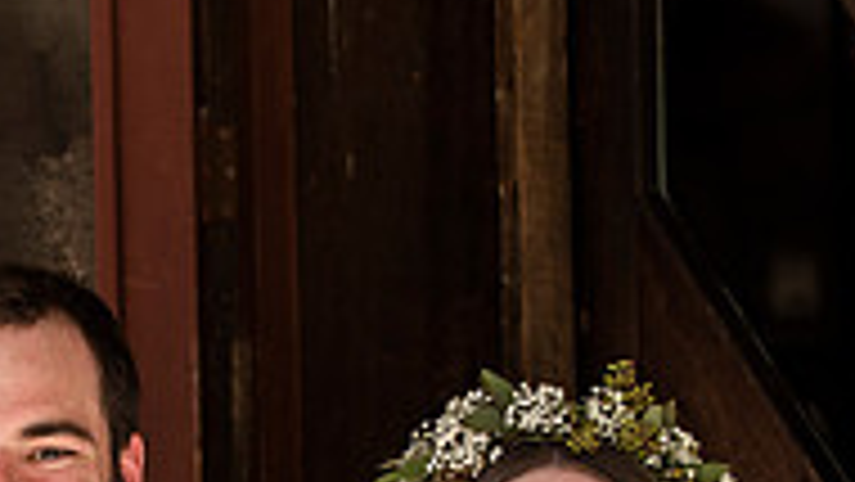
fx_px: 6531
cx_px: -4
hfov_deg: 7.5
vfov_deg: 4.2
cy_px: 800
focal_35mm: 288
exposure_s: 1/400
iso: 400
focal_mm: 90
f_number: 3.5
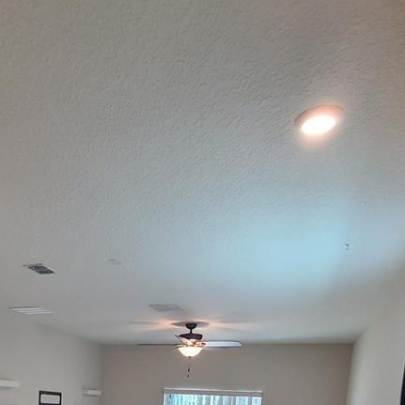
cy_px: 473
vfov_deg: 39.1
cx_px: 91
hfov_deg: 48.7
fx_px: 424
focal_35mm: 32
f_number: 2.2
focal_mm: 2.2
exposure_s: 1/59
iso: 125
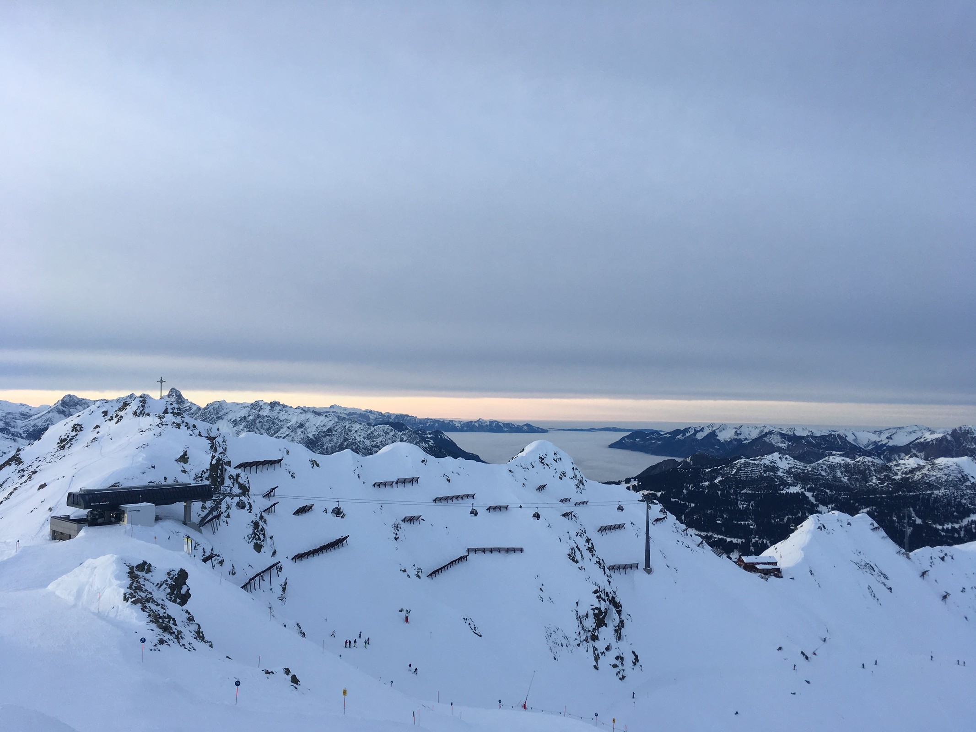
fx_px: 818
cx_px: 488
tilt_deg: +1.3
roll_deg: -1.9
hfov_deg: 61.7
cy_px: 366
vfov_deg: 48.2
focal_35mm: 29
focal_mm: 4.15
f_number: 2.2
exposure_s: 1/381
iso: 25
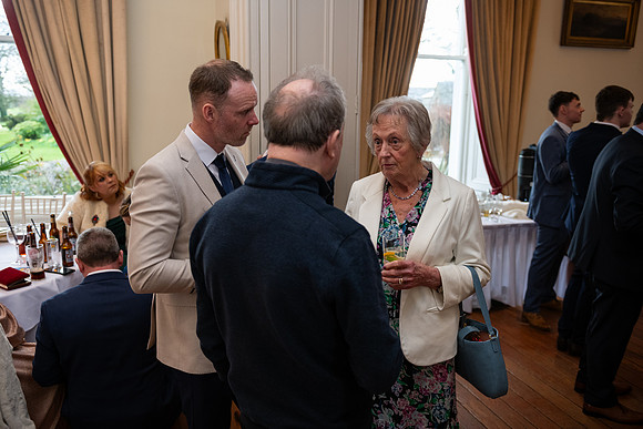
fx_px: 554
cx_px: 322
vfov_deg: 42.3
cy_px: 214
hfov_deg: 60.3
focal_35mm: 31
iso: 800
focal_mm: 31
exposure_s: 1/160
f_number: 3.5
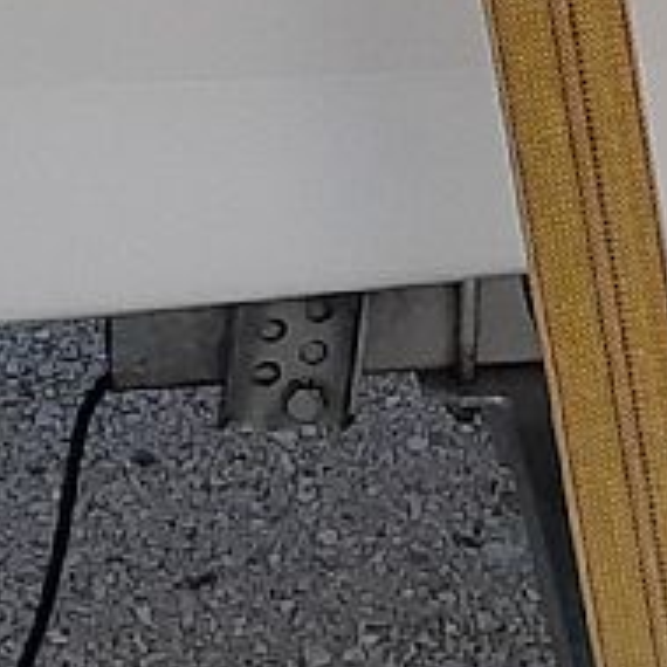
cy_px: -832
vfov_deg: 7.2
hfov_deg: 7.2
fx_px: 5058
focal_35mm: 232
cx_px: 1446
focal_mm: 4
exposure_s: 1/232
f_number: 1.8
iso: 40
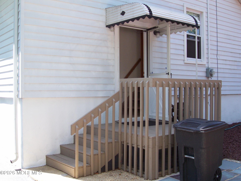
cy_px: 90
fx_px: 292
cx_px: 120
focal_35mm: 42
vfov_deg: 34.3
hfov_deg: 44.8
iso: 80
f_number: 2.9
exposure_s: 1/205
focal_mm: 7
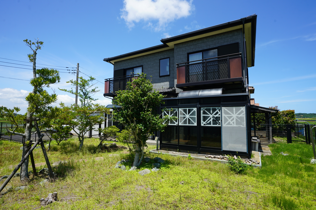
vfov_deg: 67.4
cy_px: 105
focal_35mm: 18
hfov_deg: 90.0
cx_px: 158
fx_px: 158
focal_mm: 18
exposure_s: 1/160
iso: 100
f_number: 10
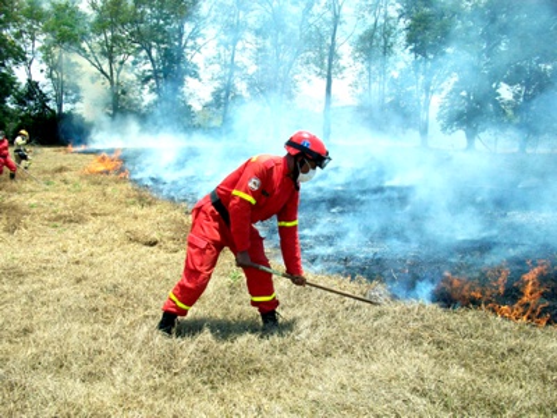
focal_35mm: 32
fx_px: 515
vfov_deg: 44.2
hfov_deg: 56.8
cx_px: 278
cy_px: 209
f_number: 5.5
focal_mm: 5.7
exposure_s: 1/250
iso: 64
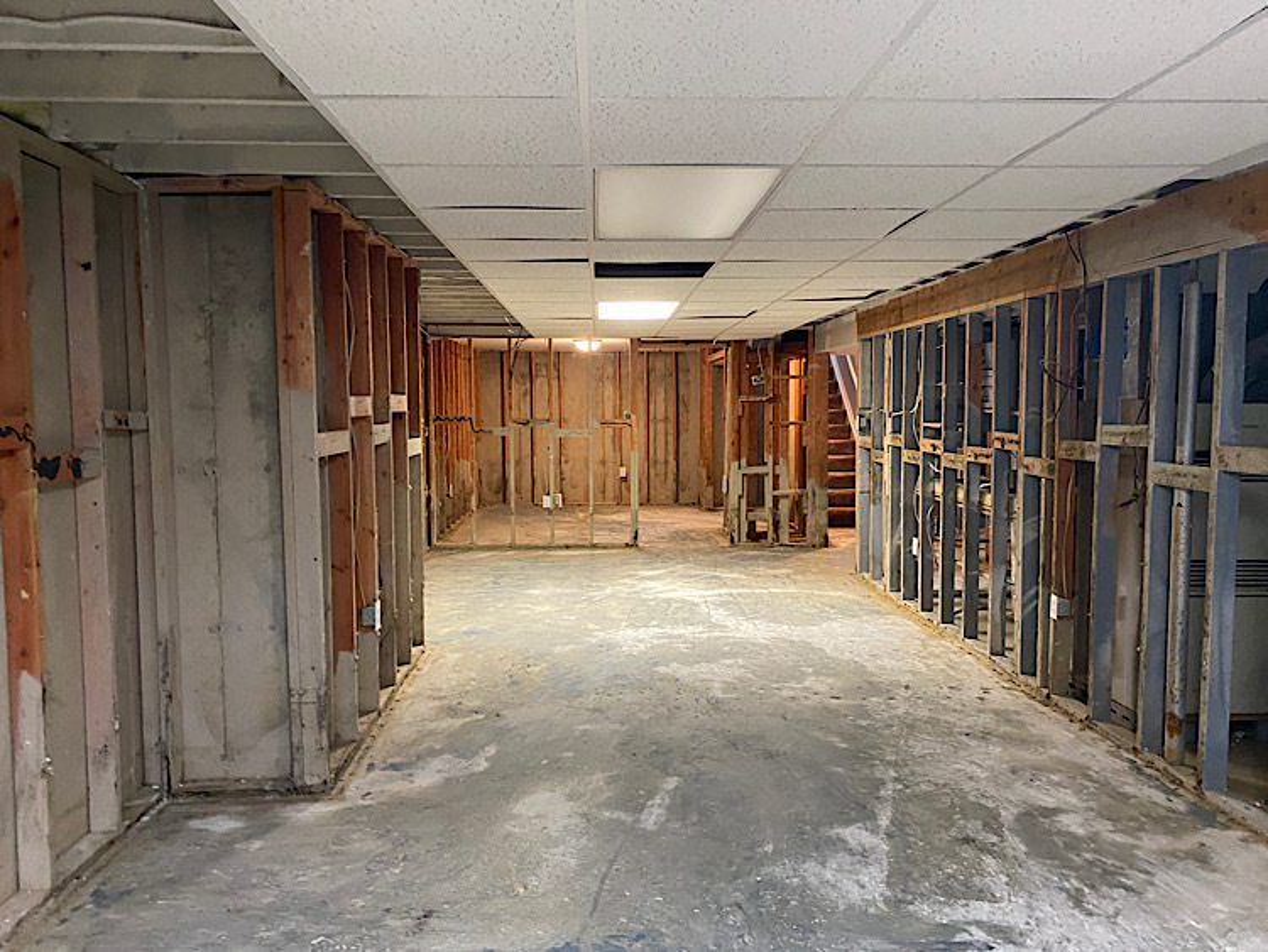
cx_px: 634
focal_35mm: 26
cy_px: 476
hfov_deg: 67.3
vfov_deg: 53.1
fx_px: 953
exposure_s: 1/40
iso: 500
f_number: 1.8
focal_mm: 4.25
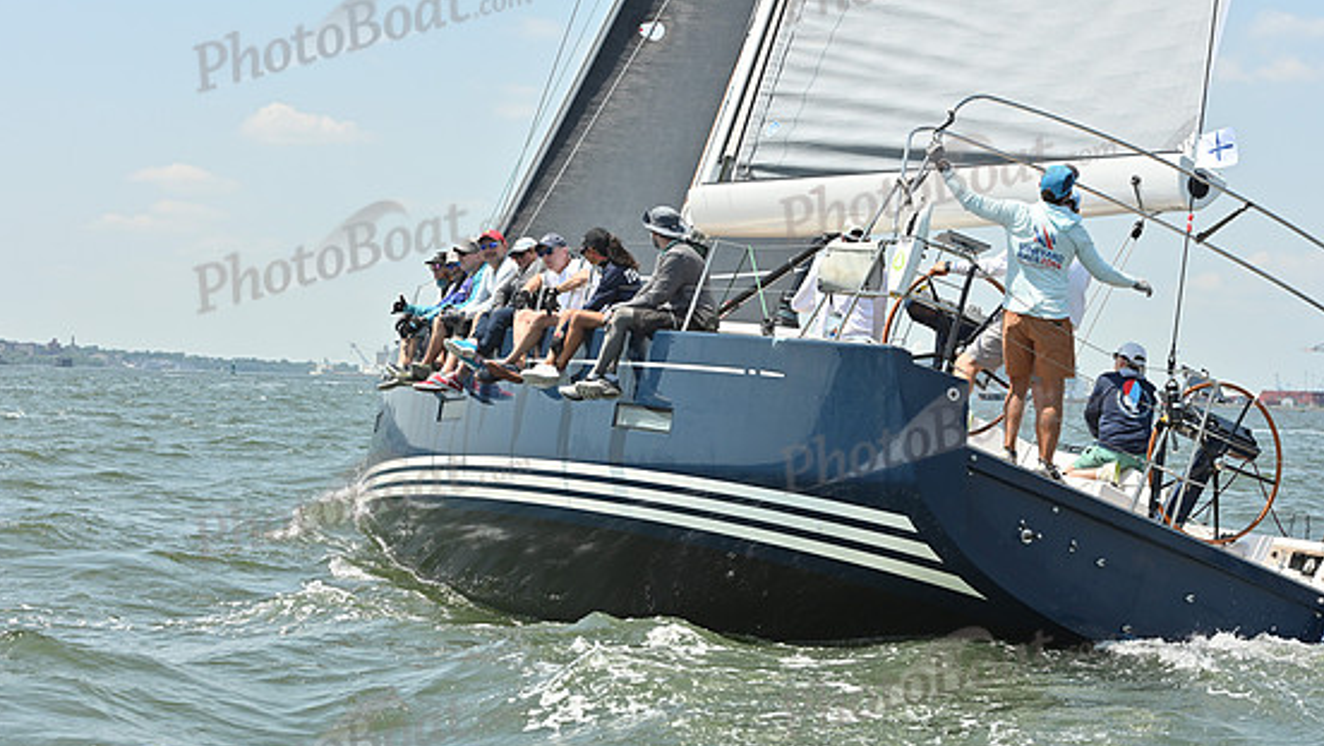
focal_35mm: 77
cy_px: 342
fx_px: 2704
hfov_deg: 27.5
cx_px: 657
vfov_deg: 15.7
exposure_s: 1/1250
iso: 320
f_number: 7.1
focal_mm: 70
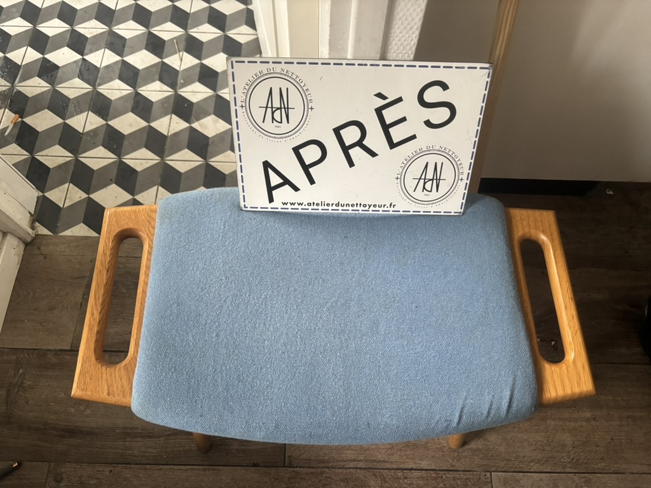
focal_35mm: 26
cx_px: 326
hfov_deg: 67.3
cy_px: 244
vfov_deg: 53.1
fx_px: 489
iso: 320
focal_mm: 5.96
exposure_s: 1/60
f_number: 1.6
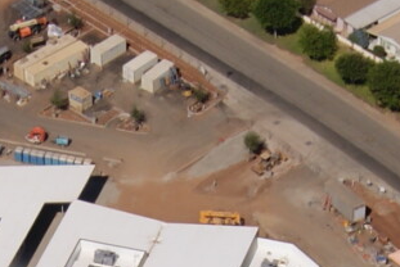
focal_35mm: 227
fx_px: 2525
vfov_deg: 5.9
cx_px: 31
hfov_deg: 9.0
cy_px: 537
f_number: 10
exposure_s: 1/320
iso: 100
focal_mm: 22
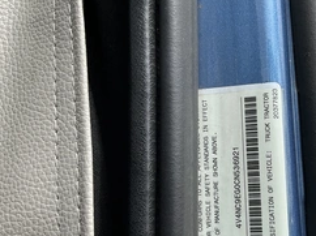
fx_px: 438
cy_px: 159
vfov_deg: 30.0
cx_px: 227
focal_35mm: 48
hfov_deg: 38.9
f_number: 1.8
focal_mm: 3
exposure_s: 1/1250
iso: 25
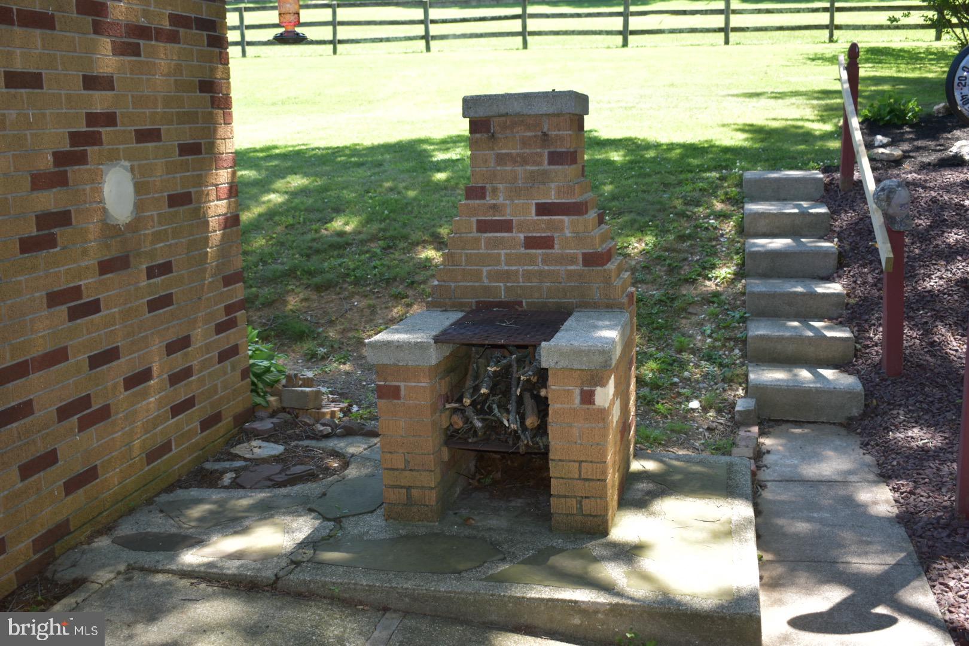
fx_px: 1009
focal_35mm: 38
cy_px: 323
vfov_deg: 35.5
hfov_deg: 51.3
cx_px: 484
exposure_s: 1/80
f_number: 4
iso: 100
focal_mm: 25
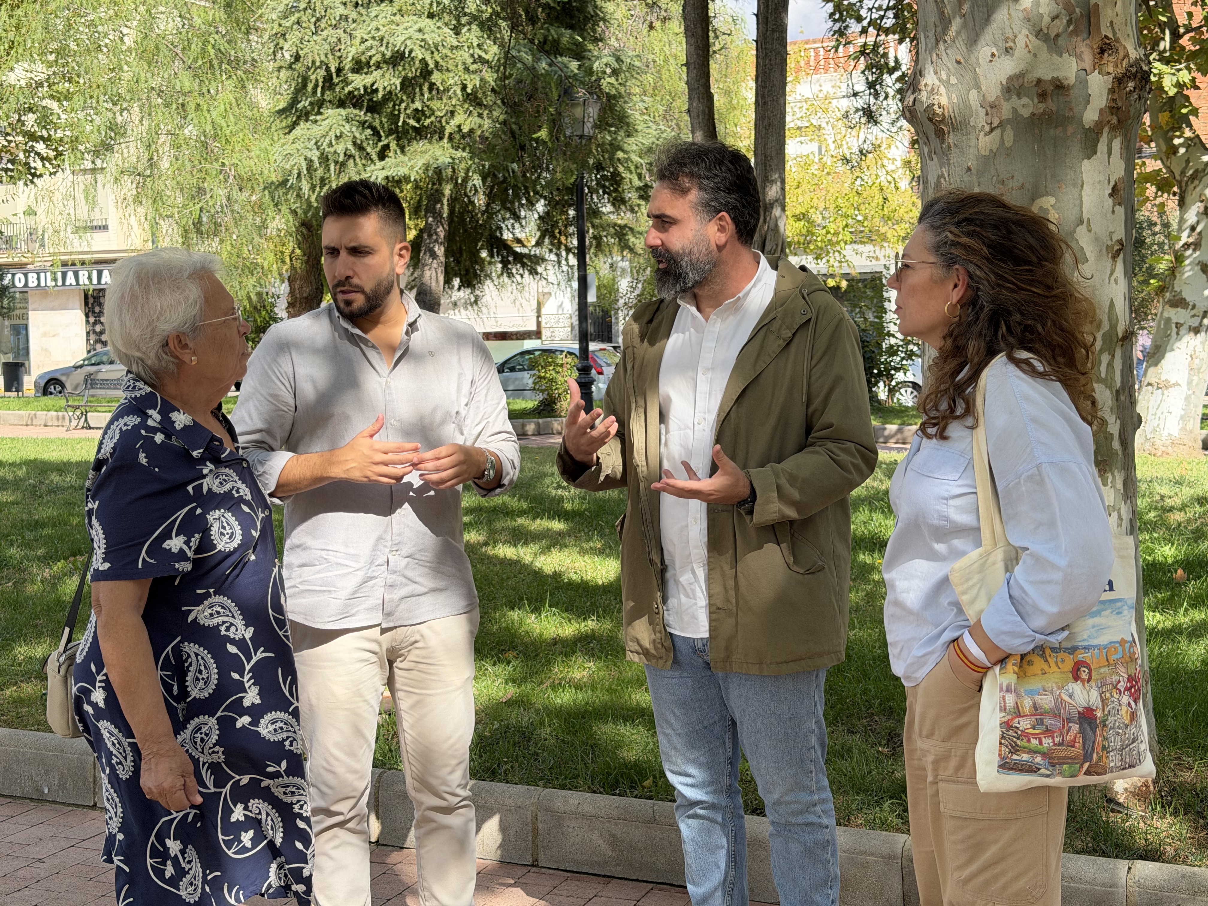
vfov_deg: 30.3
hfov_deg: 39.7
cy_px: 453
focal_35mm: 48
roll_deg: +1.2
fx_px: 1675
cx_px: 604
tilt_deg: -2.7
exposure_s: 1/1513
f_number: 1.78
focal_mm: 6.76
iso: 100
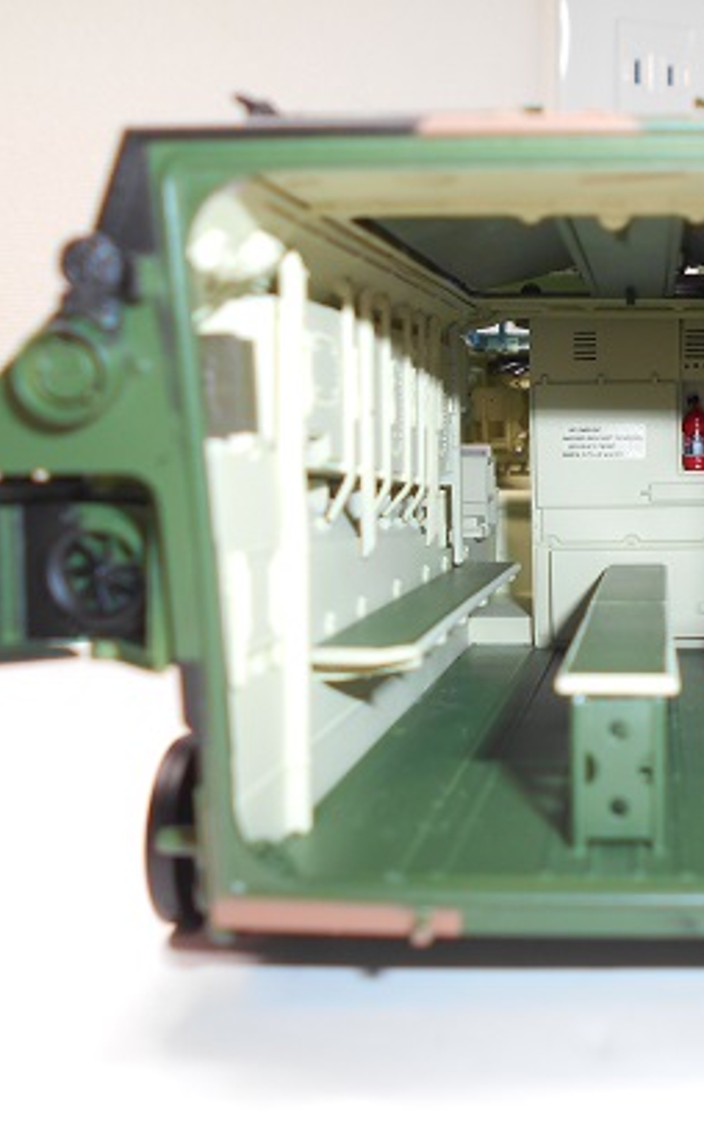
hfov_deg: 28.8
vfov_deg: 46.2
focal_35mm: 43
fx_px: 1321
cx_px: 621
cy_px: 568
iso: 80
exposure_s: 1/30
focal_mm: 5.1
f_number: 3.4
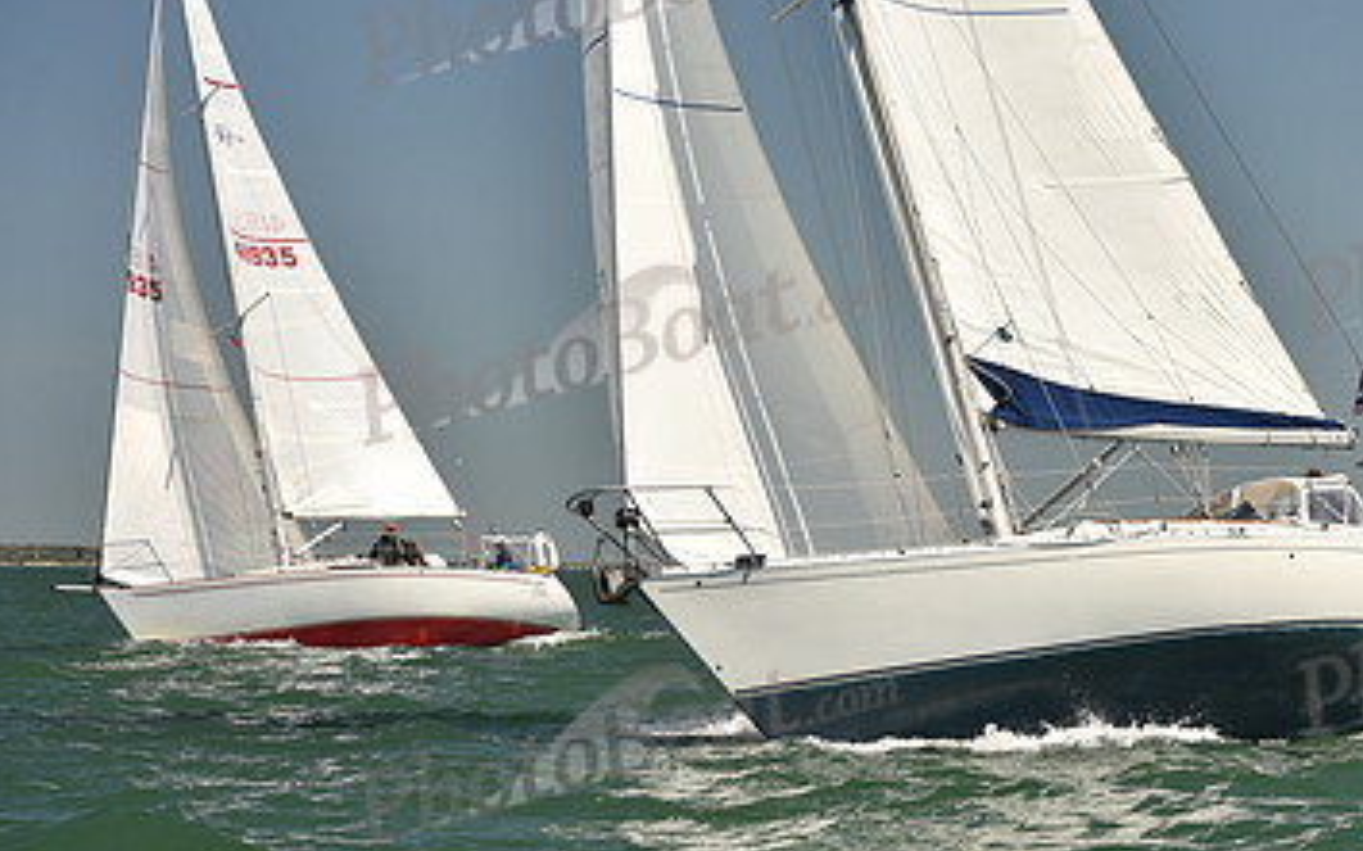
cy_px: 491
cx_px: 1101
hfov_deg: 17.7
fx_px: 4345
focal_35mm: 117
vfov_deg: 11.2
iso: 250
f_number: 5
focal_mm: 70
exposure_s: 1/800
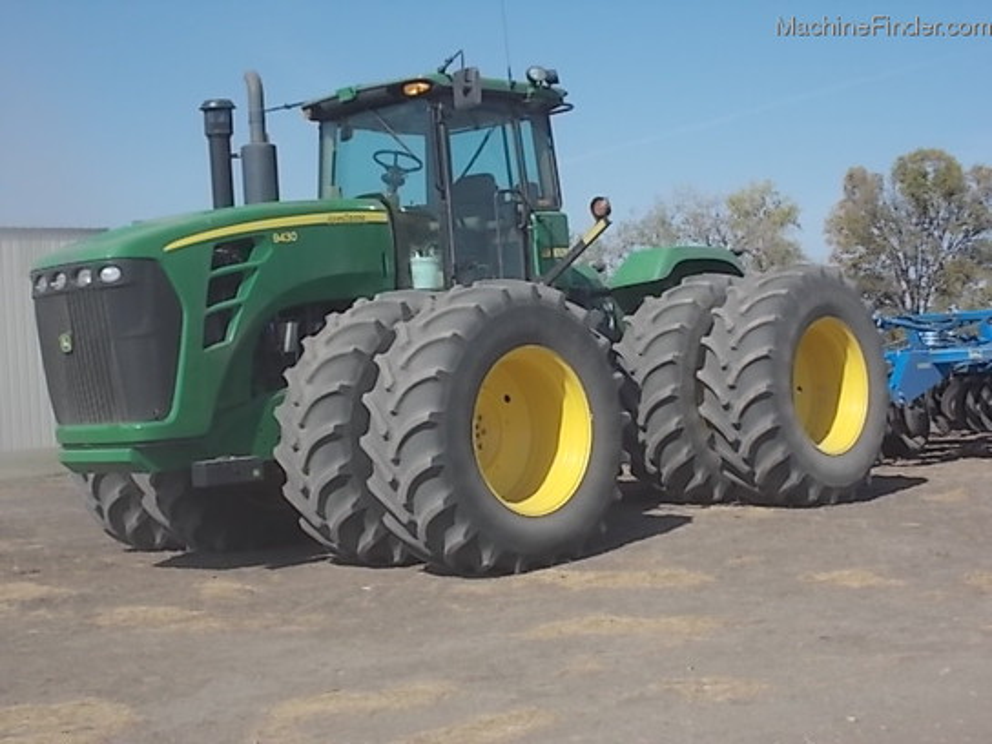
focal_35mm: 58
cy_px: 372
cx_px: 496
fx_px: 1662
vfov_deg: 25.2
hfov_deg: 33.2
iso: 80
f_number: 12.3
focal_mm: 10.3
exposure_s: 1/80
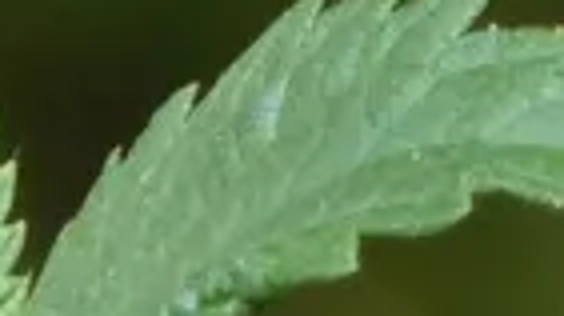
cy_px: -112
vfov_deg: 0.3
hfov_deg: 0.5
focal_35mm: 3948
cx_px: -680
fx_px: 58987
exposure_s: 1/100
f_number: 5.6
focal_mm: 143.4
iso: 640
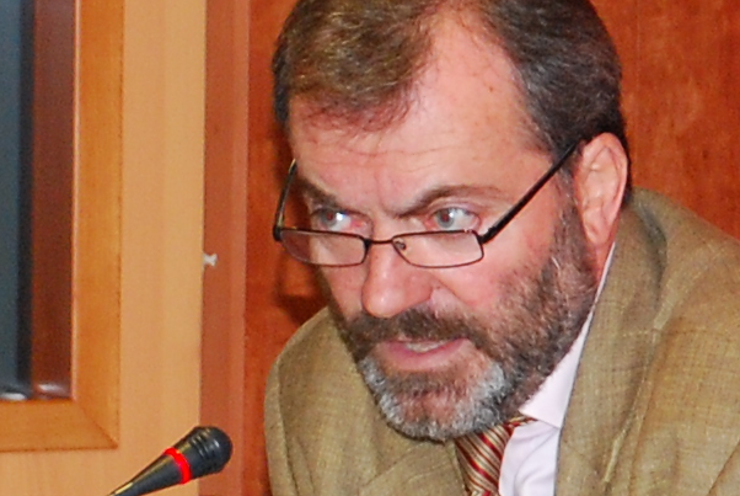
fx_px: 10331
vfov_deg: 2.7
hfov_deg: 4.0
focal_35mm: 502
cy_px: 150
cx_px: 1687
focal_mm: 52
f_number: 5
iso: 400
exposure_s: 1/60
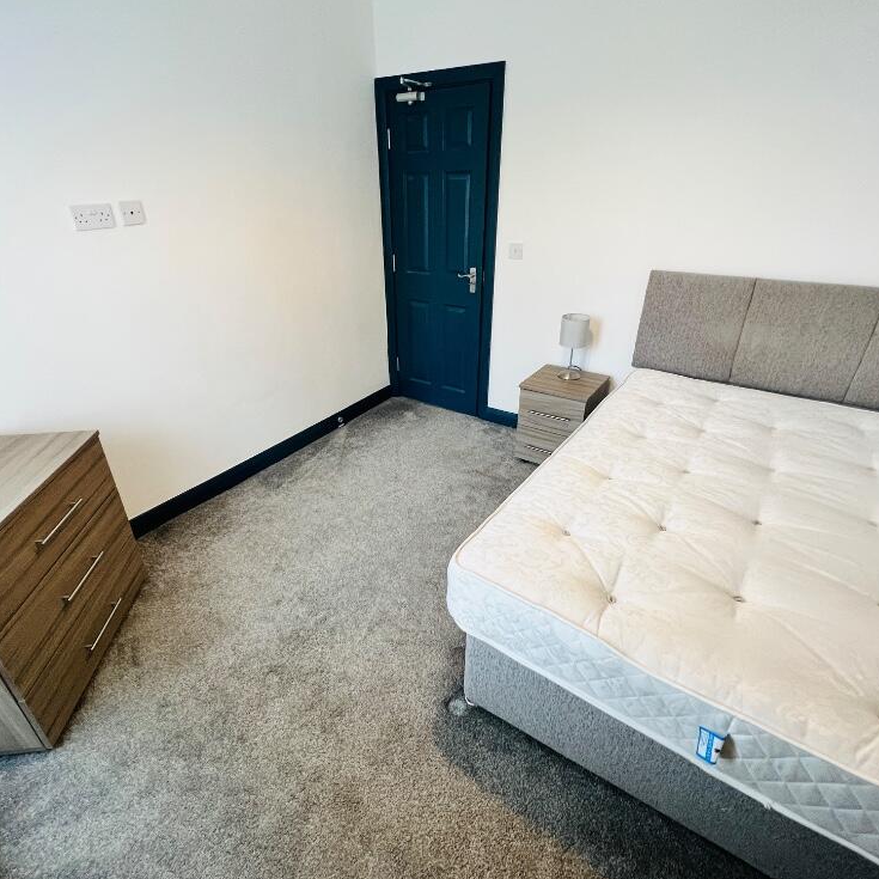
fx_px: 460
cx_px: 417
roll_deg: +1.1
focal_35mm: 16
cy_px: 438
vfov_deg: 87.4
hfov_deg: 87.4
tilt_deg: -27.9
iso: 200
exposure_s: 1/50
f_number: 1.8
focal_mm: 1.57
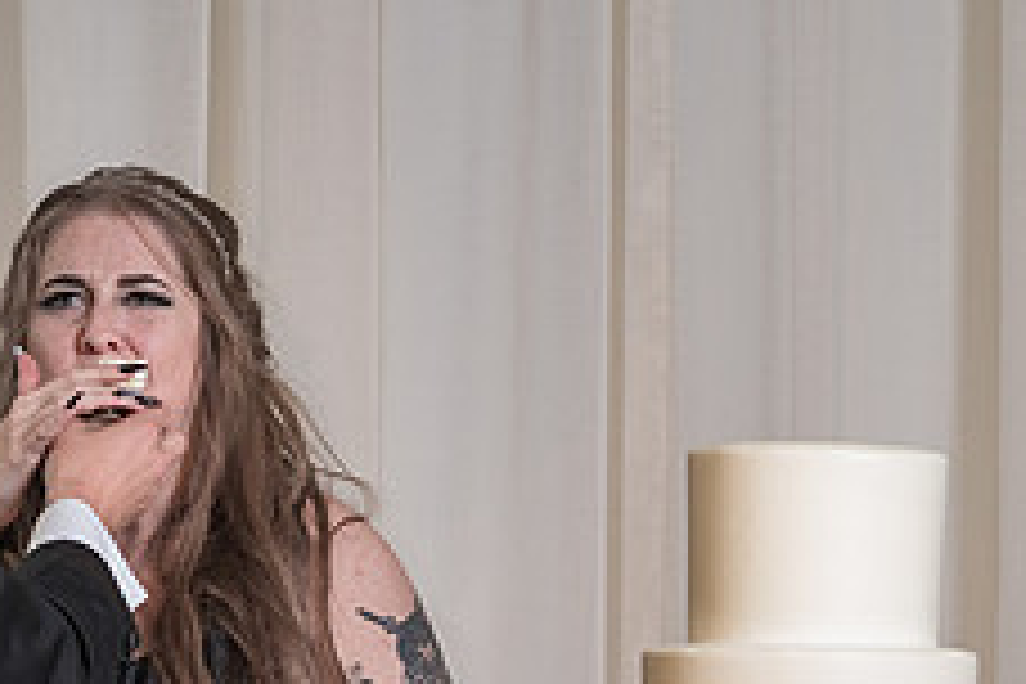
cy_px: 796
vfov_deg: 5.8
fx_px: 6697
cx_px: 459
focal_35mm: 235
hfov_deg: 8.8
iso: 2000
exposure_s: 1/200
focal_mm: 86
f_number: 4
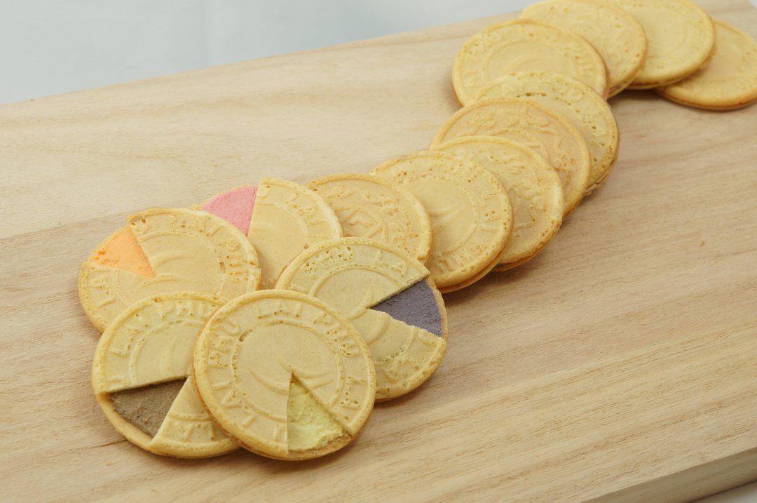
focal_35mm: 90
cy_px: 252
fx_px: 1890
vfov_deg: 15.1
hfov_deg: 22.6
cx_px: 378
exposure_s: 1/2.5
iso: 100
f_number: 11
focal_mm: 60
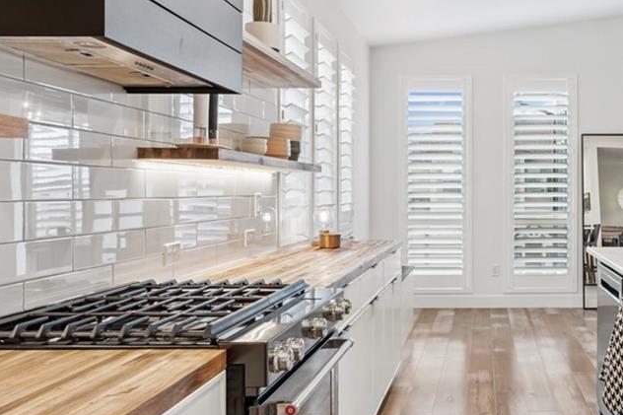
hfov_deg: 48.2
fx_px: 657
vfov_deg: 35.0
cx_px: 487
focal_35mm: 38
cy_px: 193
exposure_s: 1/1.25
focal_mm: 15
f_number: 11
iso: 100
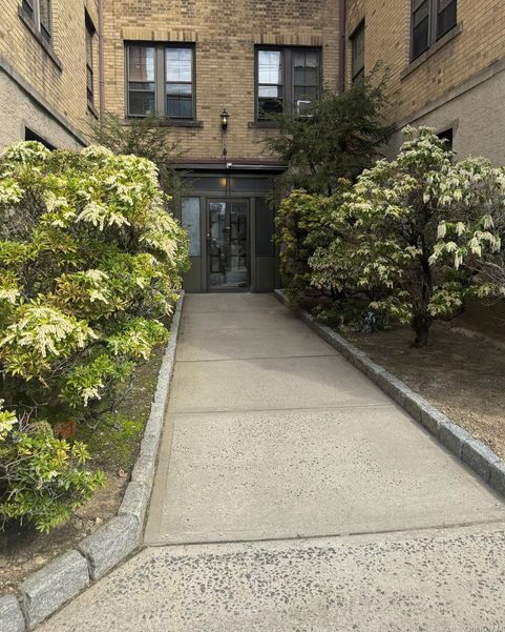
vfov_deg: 65.9
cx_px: 254
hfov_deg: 54.9
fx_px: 486
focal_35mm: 26
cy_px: 284
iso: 80
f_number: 1.78
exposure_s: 1/2105
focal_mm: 6.76
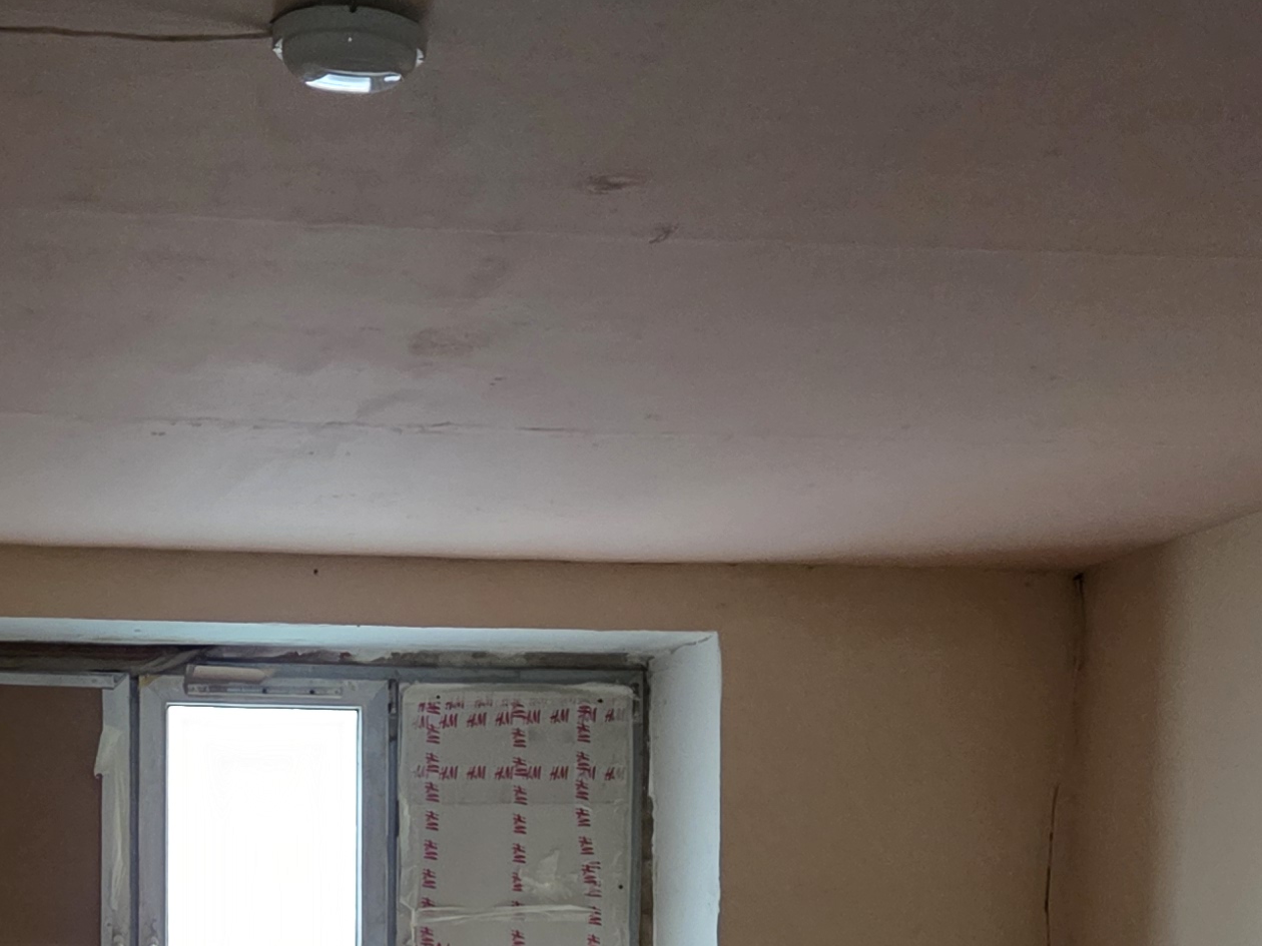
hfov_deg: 26.0
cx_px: 192
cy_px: 1159
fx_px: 2661
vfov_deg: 19.0
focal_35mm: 73
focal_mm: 5.4
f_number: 1.8
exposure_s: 1/100
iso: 1000
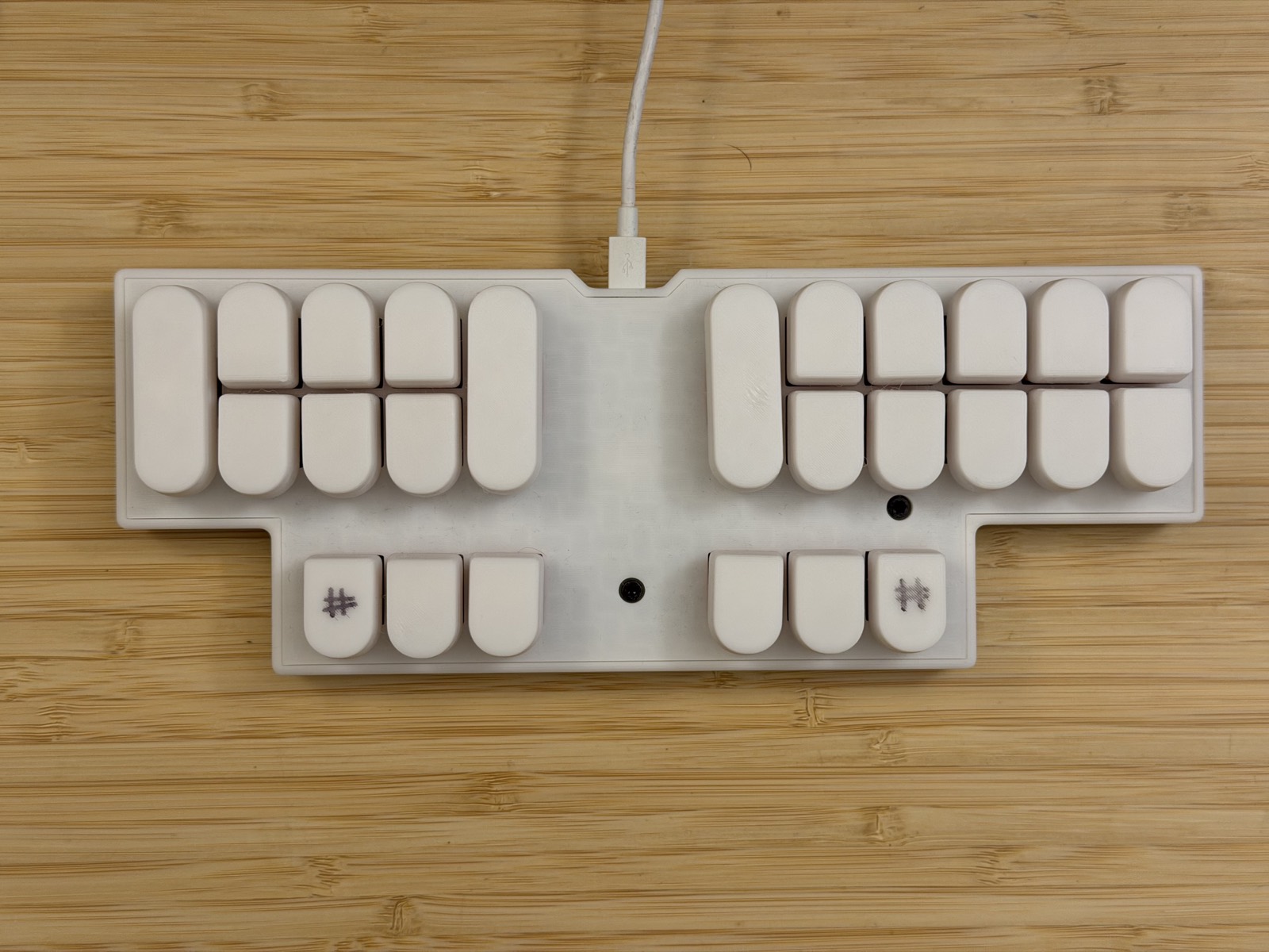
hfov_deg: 39.7
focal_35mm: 48
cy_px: 476
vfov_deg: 30.3
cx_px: 634
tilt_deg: -87.1
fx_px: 1760
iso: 100
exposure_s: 1/60
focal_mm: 6.76
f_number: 1.78
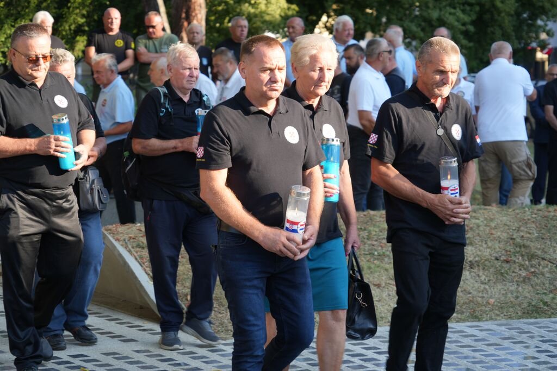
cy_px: 186
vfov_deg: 13.7
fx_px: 1547
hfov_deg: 20.4
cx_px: 278
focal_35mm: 100
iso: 100
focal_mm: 100
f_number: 5.6
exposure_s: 1/100
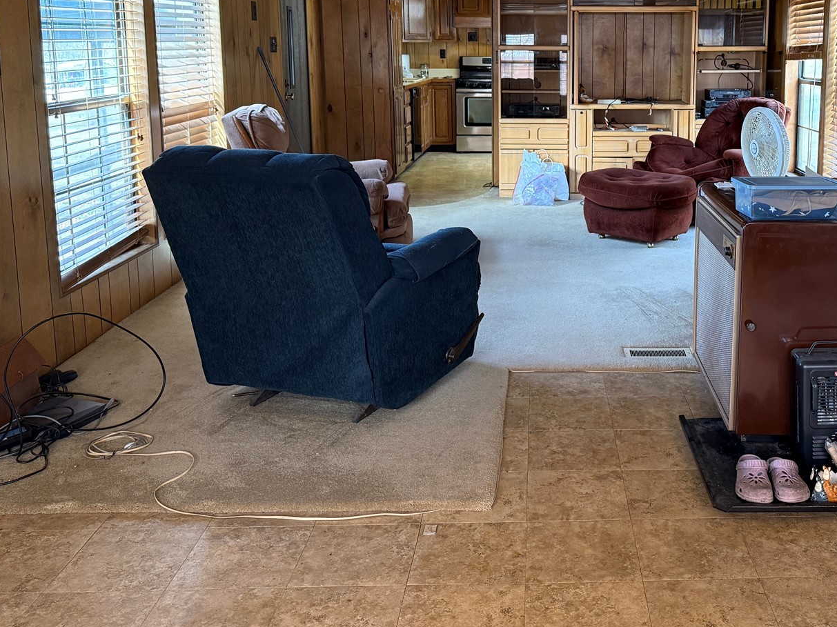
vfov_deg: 36.9
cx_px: 569
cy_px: 166
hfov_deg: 48.0
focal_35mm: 38
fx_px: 919
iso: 320
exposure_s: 1/60
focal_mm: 6.76
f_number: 1.78
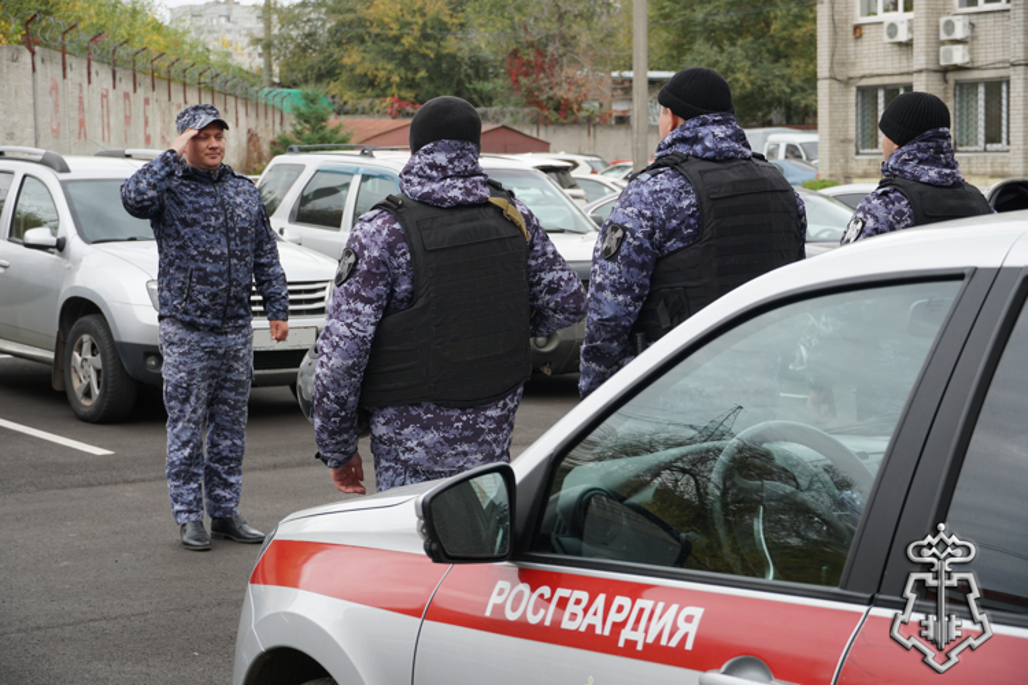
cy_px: 342
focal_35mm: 72
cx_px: 514
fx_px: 2056
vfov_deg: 18.9
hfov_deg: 28.1
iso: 250
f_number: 5
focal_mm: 48
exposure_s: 1/160
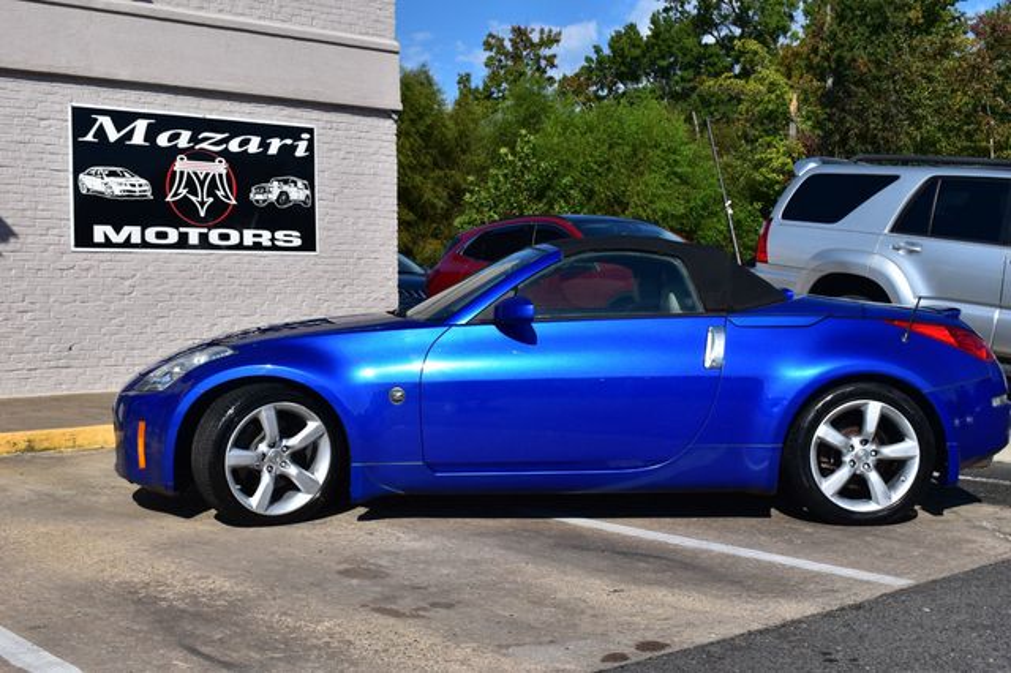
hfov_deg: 42.3
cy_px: 336
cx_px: 506
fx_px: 1305
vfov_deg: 28.9
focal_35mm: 46
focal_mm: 31
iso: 200
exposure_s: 1/500
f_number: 11
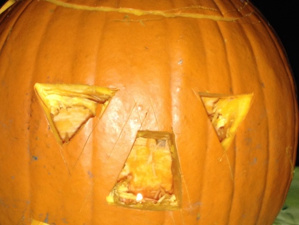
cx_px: 150
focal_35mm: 82
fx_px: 708
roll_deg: -0.7
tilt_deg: -20.1
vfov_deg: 17.9
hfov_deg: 23.8
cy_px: 174
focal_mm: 4.28
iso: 80
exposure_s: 1/20
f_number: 2.4
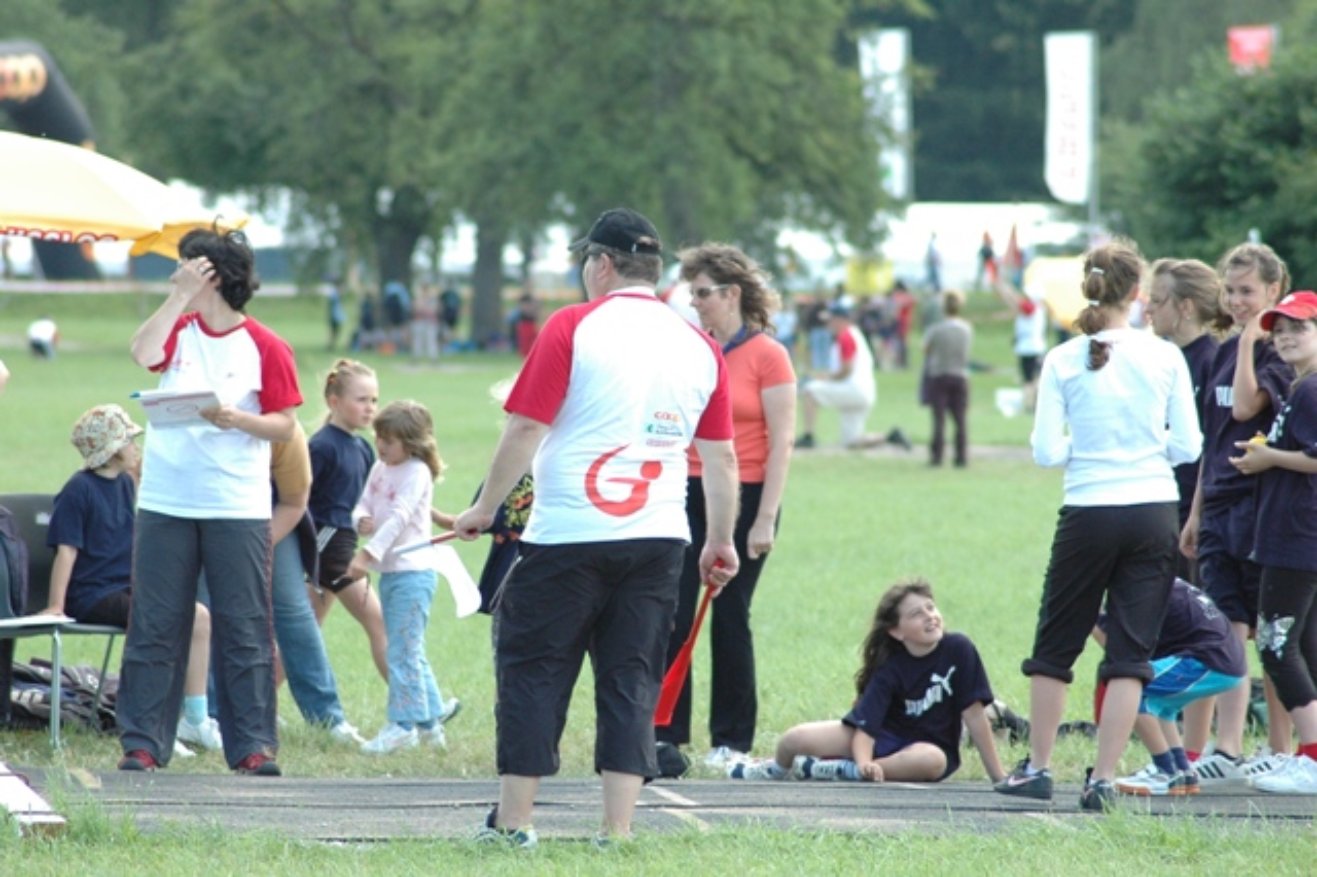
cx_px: 658
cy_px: 438
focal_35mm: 300
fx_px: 10969
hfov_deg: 6.9
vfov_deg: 4.6
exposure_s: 1/400
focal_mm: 200
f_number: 5.6
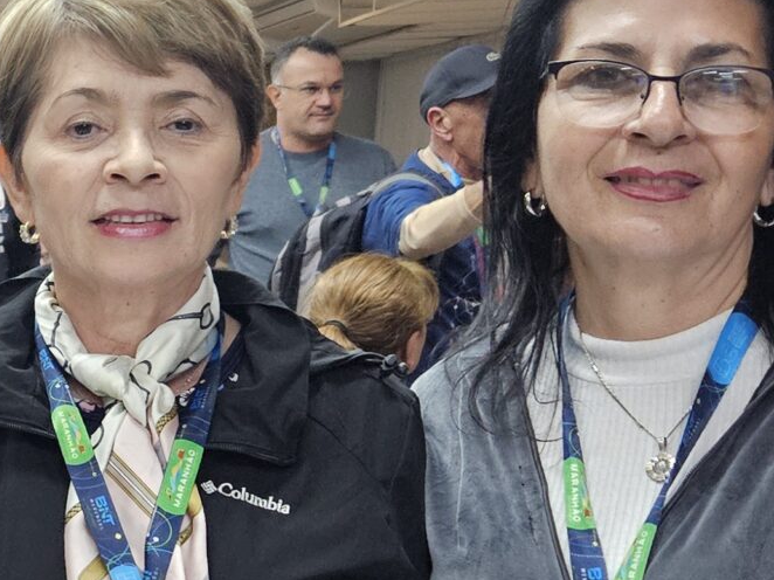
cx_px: -255
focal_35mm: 89
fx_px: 1989
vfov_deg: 16.5
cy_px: 472
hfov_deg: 20.0
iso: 800
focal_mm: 5.4
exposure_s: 1/120
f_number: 1.8
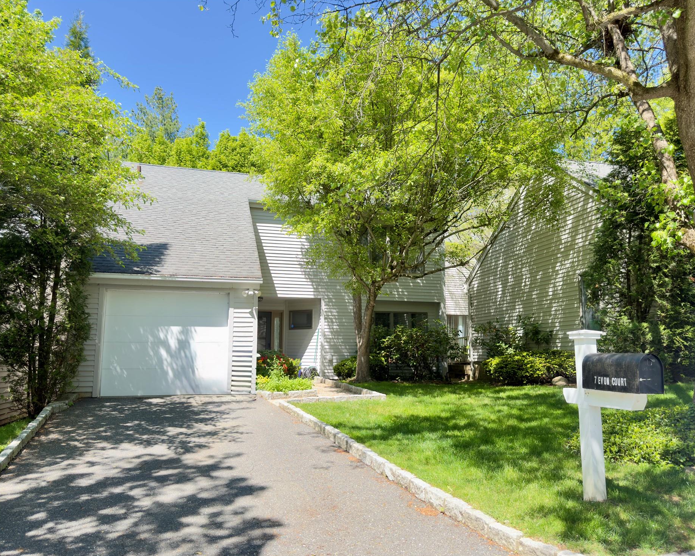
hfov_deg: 66.0
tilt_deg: +6.5
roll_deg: -0.3
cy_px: 286
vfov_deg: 54.9
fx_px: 535
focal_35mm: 26
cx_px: 339
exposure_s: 1/683
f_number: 1.78
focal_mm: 6.76
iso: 100
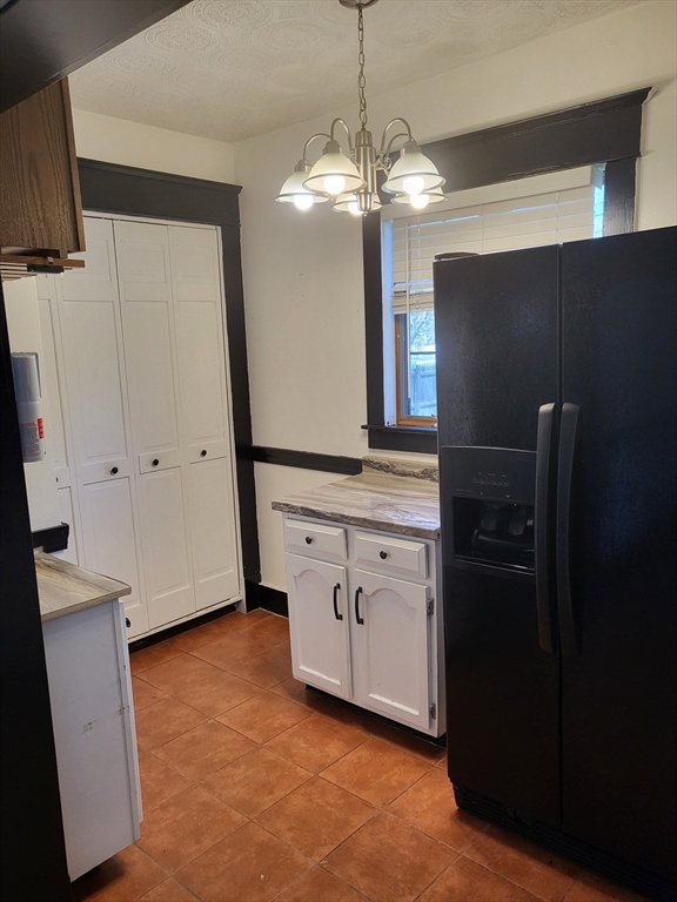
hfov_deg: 53.1
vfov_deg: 67.3
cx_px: 338
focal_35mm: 26
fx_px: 678
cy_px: 451
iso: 125
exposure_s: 1/120
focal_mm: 4.25
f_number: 1.8
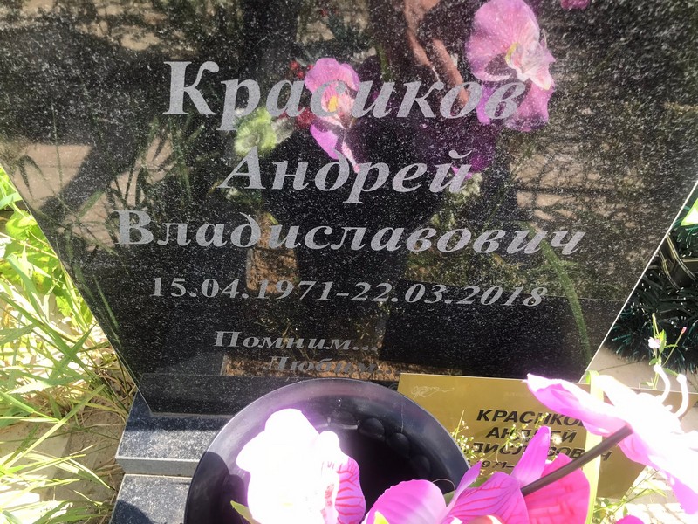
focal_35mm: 28
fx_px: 565
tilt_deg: -48.7
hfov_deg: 63.4
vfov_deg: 49.7
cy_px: 262
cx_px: 349
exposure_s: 1/378
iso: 20
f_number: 1.8
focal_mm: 3.99
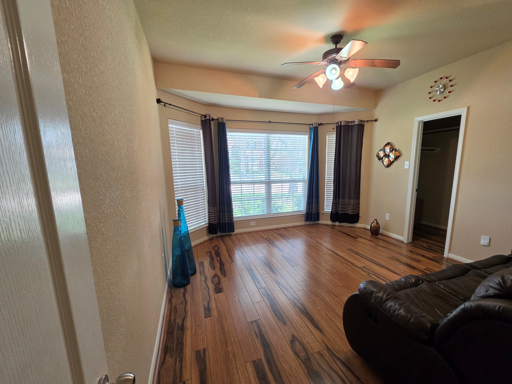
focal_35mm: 14
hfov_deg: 101.9
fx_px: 207
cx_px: 273
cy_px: 204
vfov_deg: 85.6
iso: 250
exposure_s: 1/120
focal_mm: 2.2
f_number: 1.9
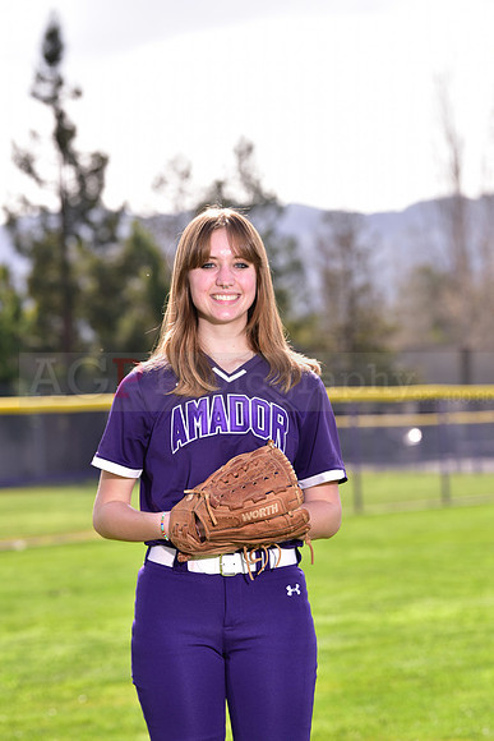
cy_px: 370
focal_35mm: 140
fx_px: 2880
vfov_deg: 14.7
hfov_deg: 9.8
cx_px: 247
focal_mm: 140
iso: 100
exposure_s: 1/250
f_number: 5.6
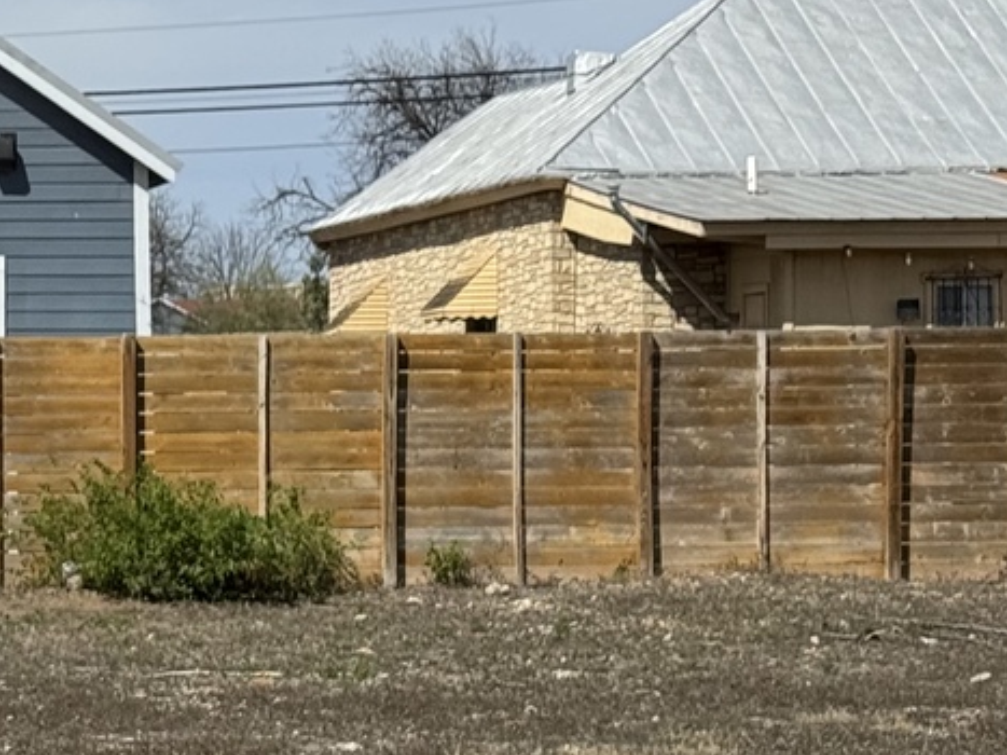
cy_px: 593
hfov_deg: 12.7
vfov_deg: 10.0
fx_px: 4304
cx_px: -485
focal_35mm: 148
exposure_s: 1/7092
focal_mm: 6.76
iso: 64
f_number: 1.78
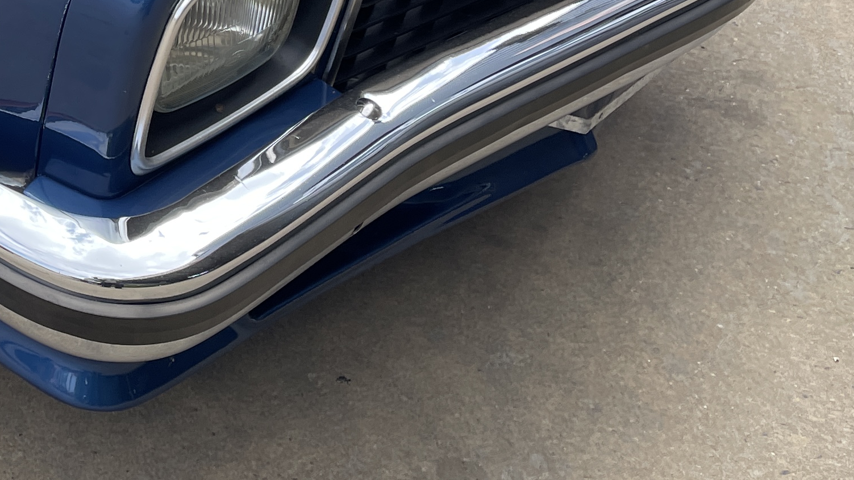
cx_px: -152
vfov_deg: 14.2
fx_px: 1721
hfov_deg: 25.3
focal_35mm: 76
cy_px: -354
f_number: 1.6
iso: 32
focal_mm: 4.2
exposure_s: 1/785
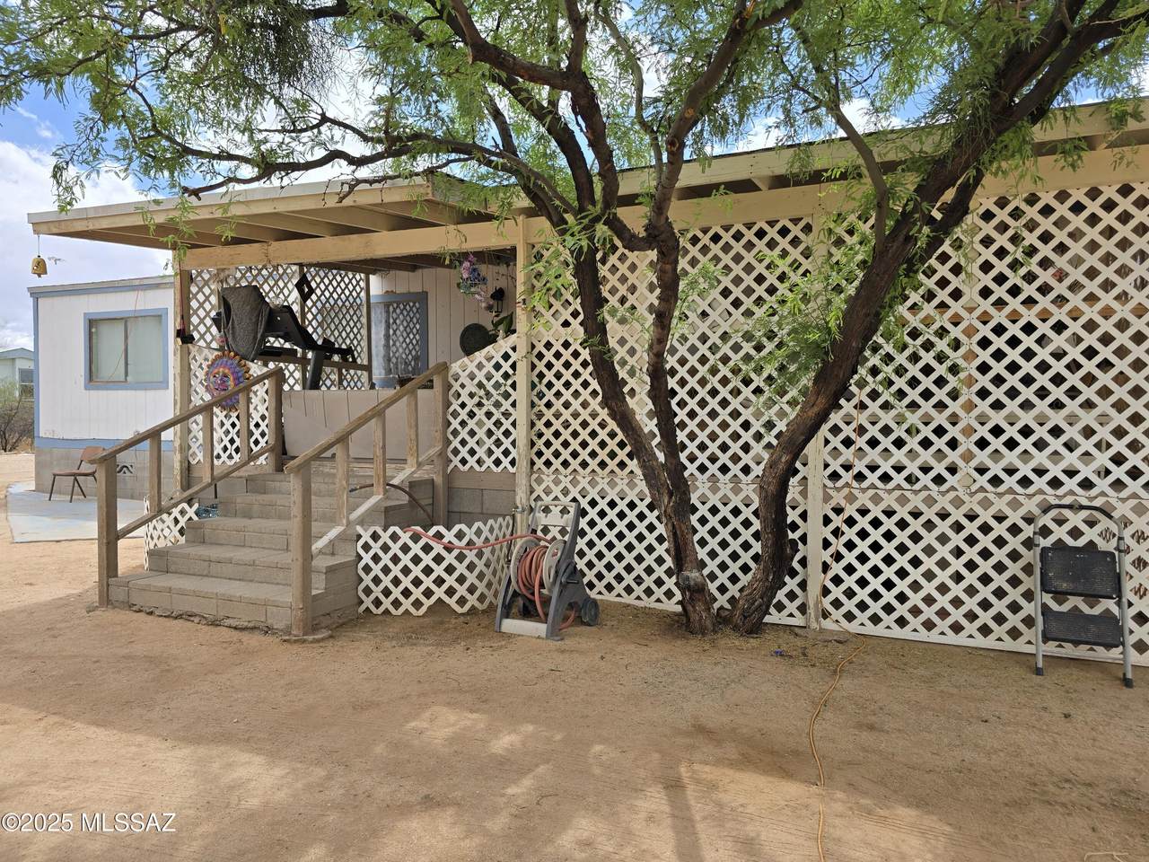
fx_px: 763
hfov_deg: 73.9
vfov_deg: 58.9
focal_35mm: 23
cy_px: 431
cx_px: 574
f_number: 1.7
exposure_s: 1/582
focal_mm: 6.3
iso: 12
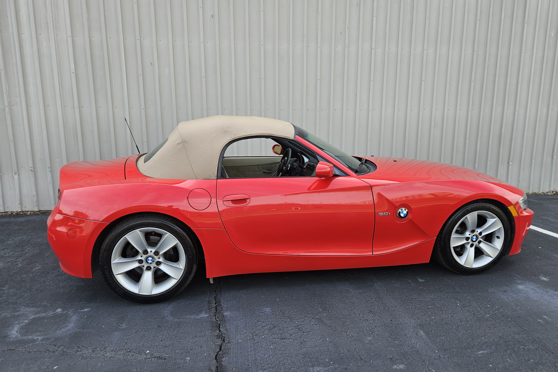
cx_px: 278
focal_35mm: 24
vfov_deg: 53.1
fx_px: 372
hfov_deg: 73.7
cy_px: 191
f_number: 1.8
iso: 25
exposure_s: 1/315
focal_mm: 5.4
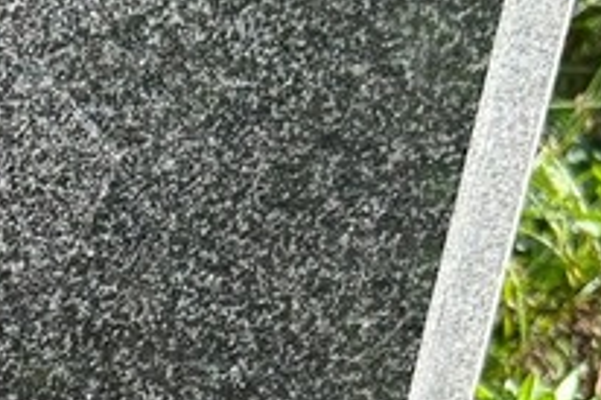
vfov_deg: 11.8
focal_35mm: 105
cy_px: 777
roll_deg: -2.6
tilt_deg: -30.0
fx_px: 1751
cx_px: -277
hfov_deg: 17.6
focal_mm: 5.7
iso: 50
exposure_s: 1/604
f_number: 1.5
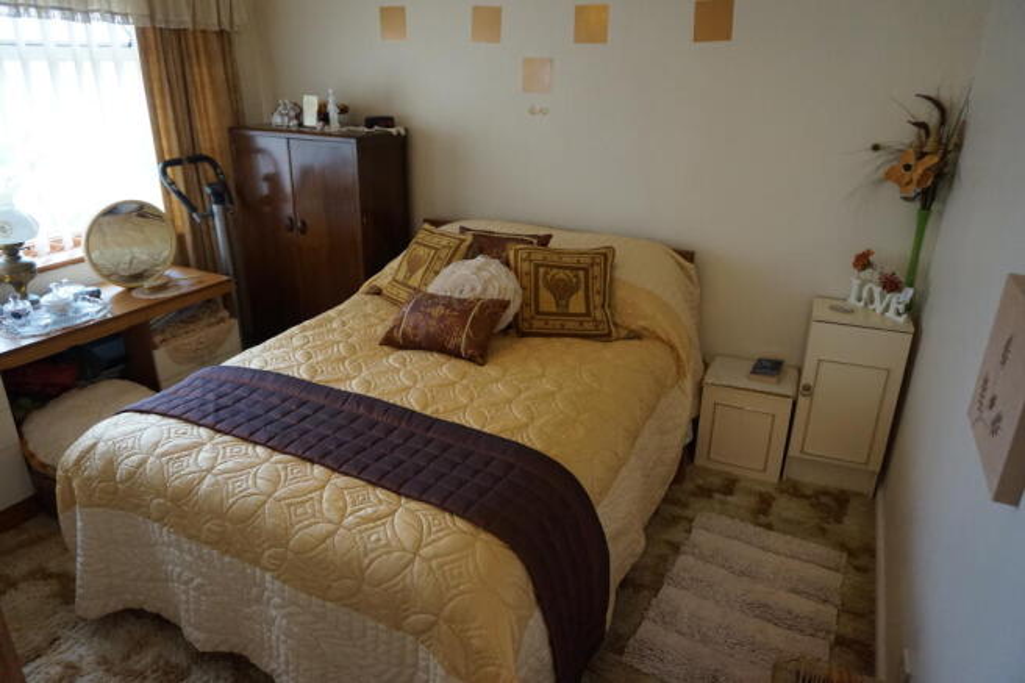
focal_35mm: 24
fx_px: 683
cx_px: 512
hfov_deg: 73.8
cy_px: 342
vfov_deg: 53.1
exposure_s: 1/160
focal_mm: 16
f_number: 3.5
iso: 2000
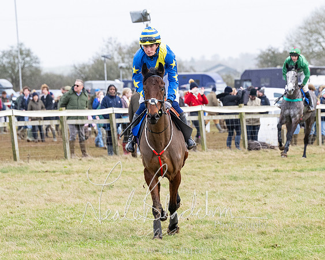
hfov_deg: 7.3
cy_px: 160
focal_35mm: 265
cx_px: 177
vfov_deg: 5.8
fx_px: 2544
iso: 800
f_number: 4
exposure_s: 1/1250
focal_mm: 115
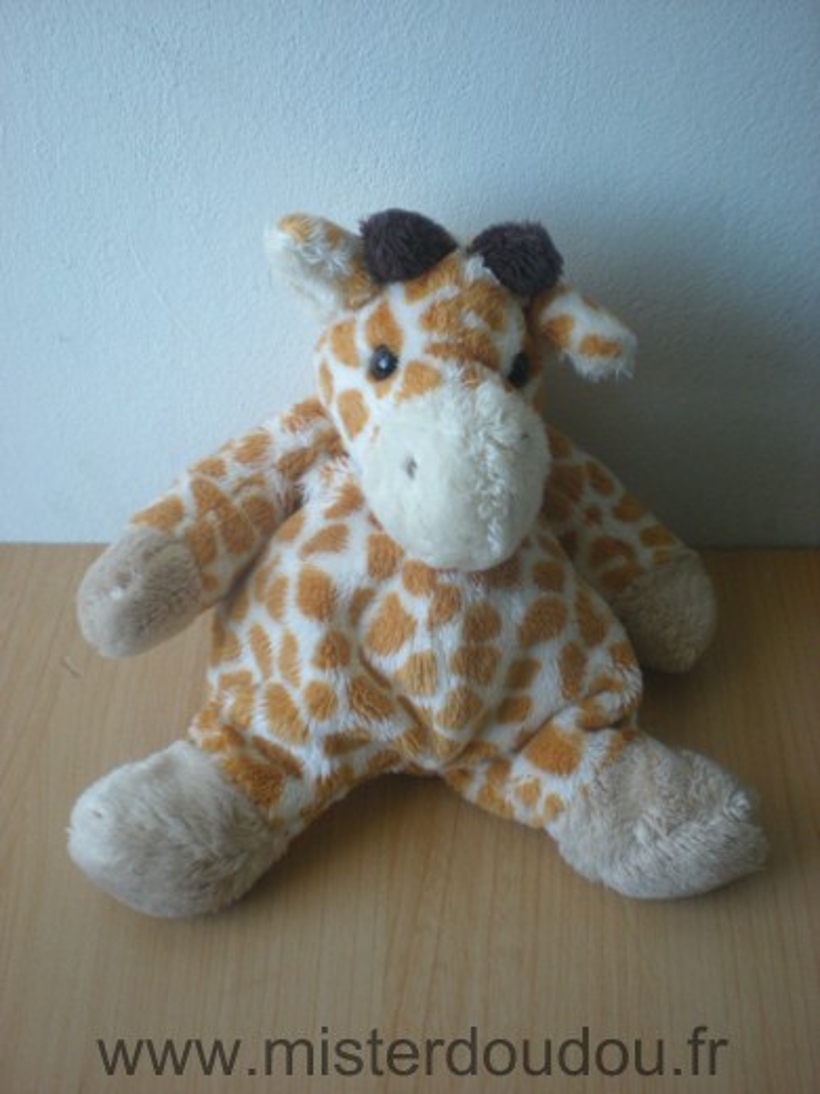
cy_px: 547
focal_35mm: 38
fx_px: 1200
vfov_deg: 49.0
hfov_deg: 37.7
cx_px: 410
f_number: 3.1
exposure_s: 1/60.4
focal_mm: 6.3
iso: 181
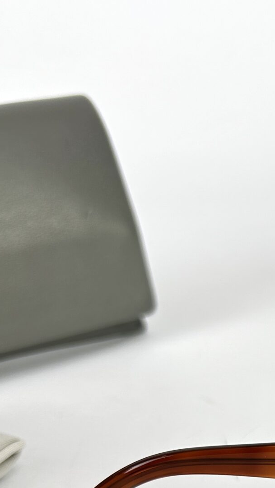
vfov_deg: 28.8
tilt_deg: -33.8
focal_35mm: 67
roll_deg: -1.2
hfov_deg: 16.2
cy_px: 524
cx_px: 430
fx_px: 868
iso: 32
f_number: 1.5
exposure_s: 1/104
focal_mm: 5.7
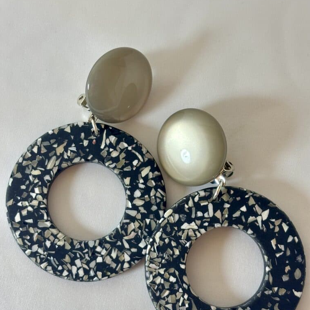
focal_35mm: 62
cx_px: 154
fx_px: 628
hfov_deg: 27.7
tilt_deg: -83.1
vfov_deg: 27.6
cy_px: 190
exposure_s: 1/100
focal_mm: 5.96
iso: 40
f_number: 1.6
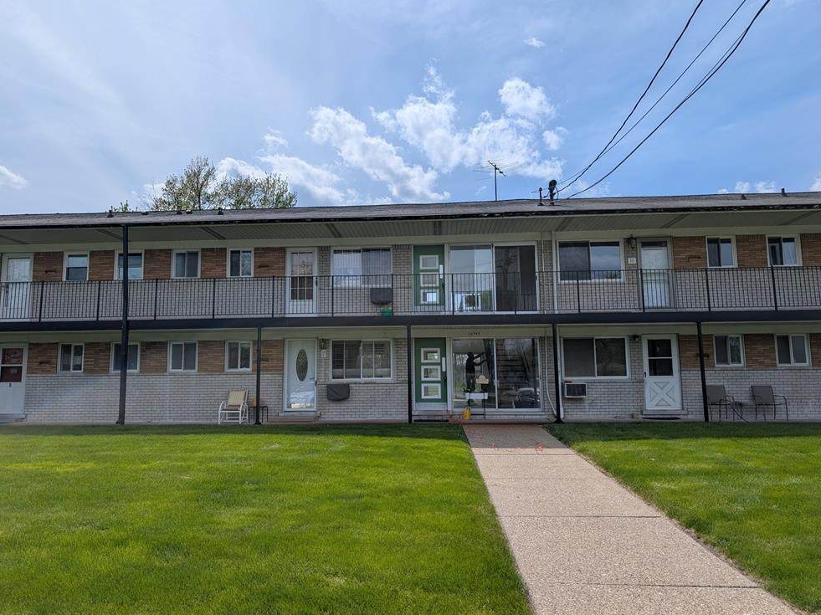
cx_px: 399
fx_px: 593
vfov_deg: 54.8
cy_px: 313
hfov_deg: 69.4
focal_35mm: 25
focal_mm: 6.9
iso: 21
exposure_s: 1/2370
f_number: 1.68
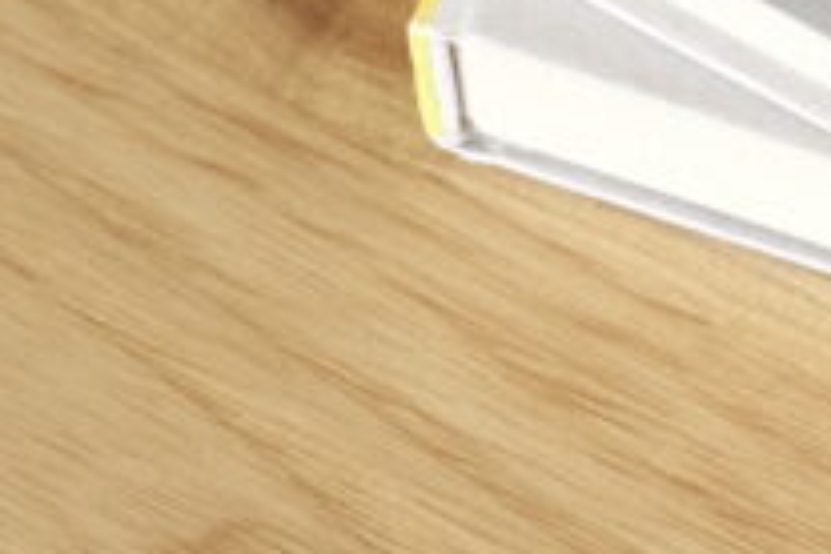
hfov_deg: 6.0
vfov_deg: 4.0
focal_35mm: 336
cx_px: 1437
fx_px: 7755
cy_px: -680
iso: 640
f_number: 2.8
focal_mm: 45.5
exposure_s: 1/125
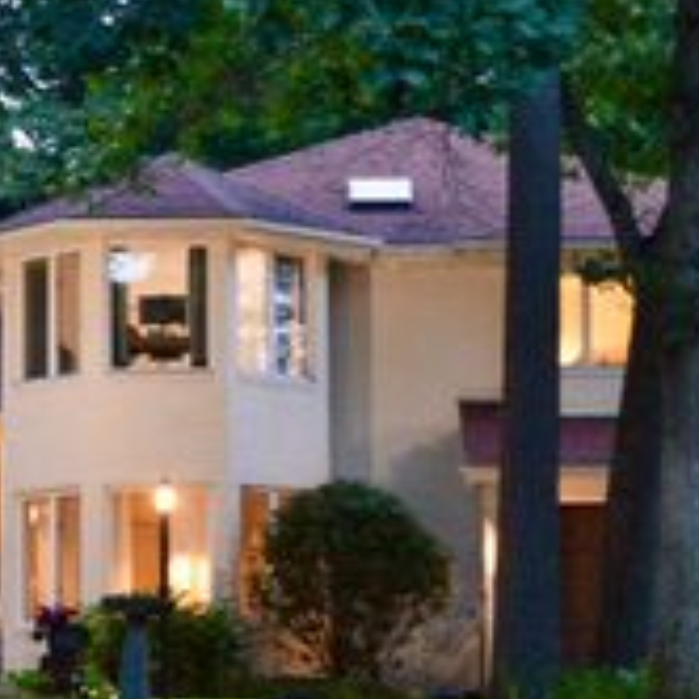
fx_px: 2970
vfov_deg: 13.4
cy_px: 510
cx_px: 400
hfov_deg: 13.4
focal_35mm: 130
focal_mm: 34
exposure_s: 1/15
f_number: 5
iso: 1400
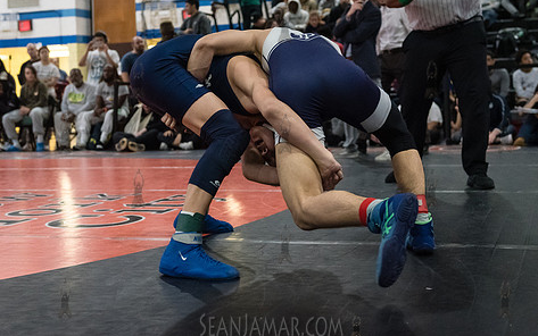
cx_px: 284
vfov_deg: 21.6
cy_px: 133
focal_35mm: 60
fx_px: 880
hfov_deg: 34.0
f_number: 3.2
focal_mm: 48
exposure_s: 1/500
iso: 8000
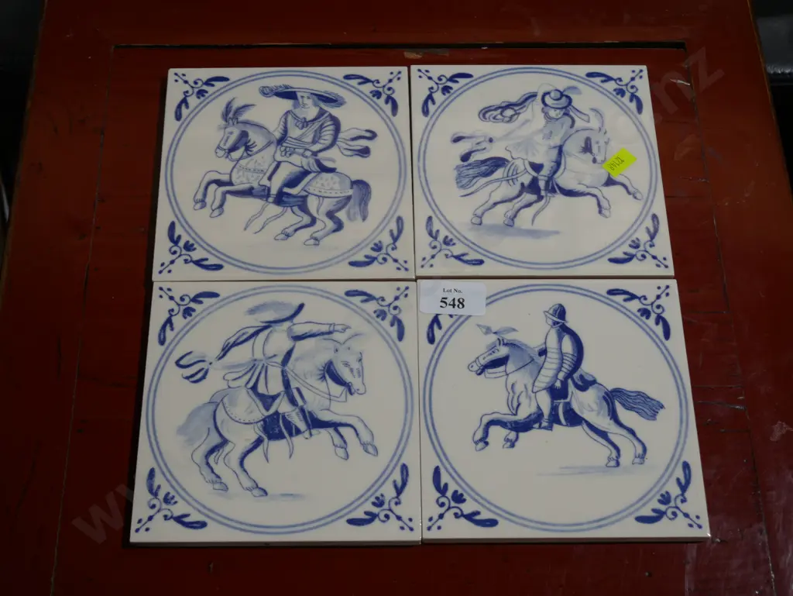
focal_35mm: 50
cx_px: 396
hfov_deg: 38.2
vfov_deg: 29.1
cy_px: 298
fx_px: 1146
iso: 200
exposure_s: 1/60
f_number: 5.3
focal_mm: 25
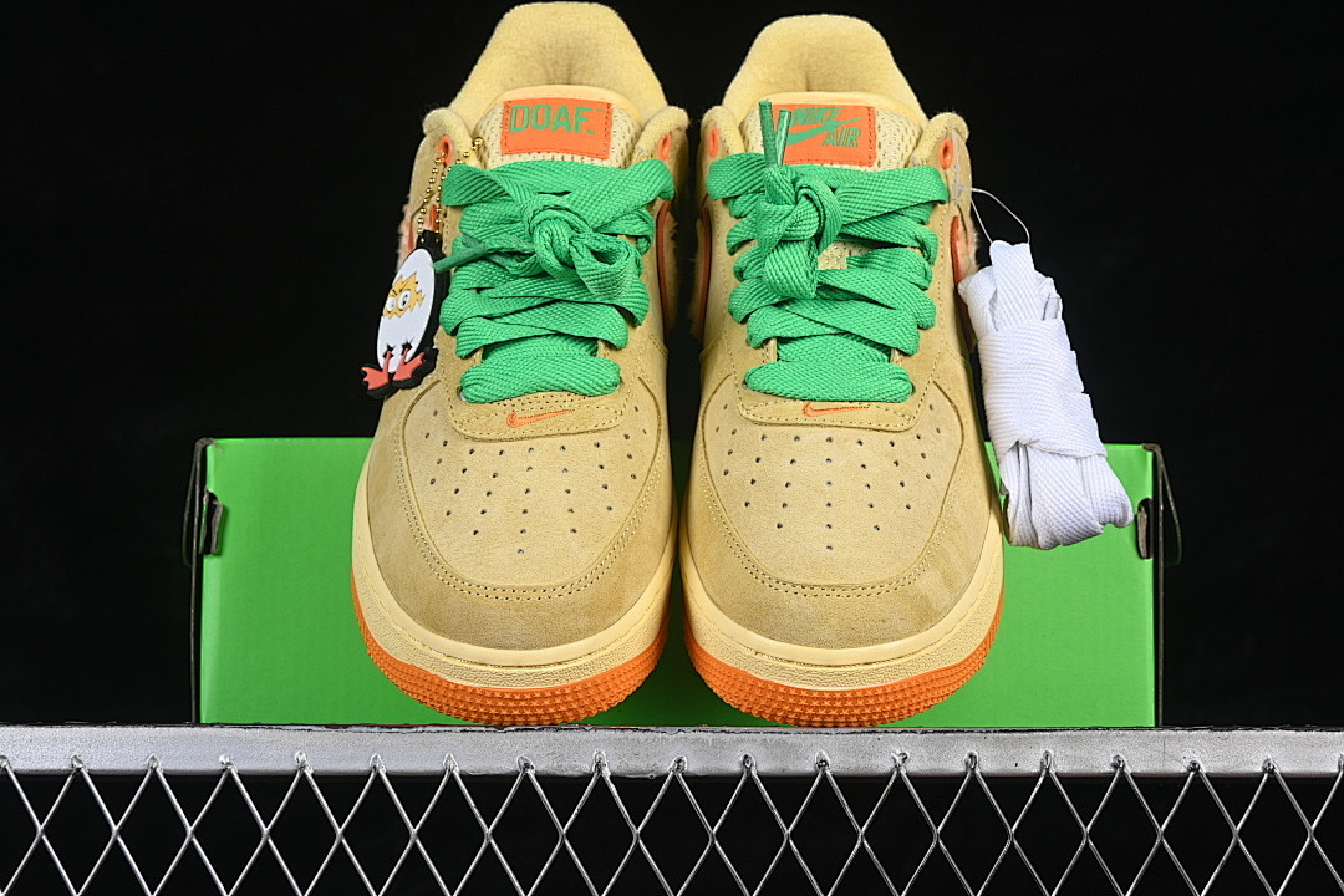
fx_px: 2800
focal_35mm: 75
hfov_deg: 27.0
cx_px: 672
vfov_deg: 18.2
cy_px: 448
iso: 160
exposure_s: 1/80
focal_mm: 50
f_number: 8
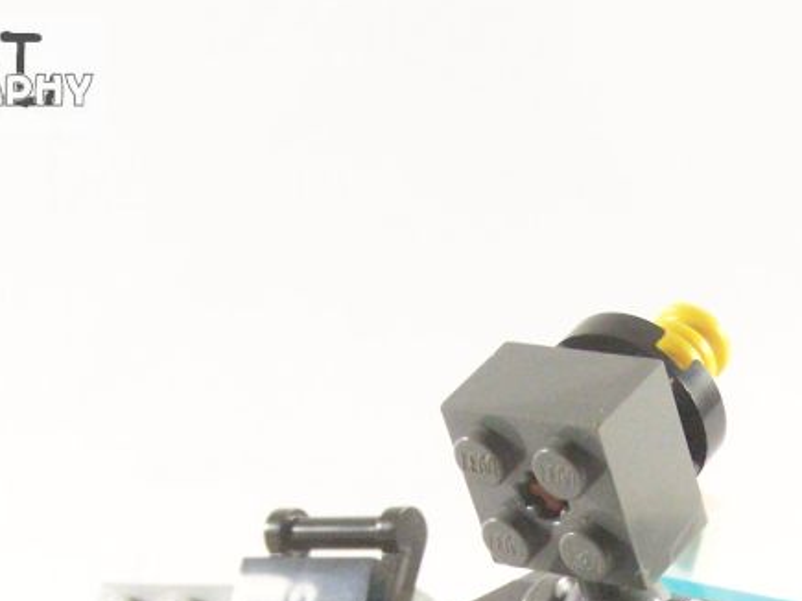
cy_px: 701
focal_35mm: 120
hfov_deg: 16.3
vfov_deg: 12.1
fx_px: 2779
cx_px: 662
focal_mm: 8.5
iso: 400
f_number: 4
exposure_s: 1/60
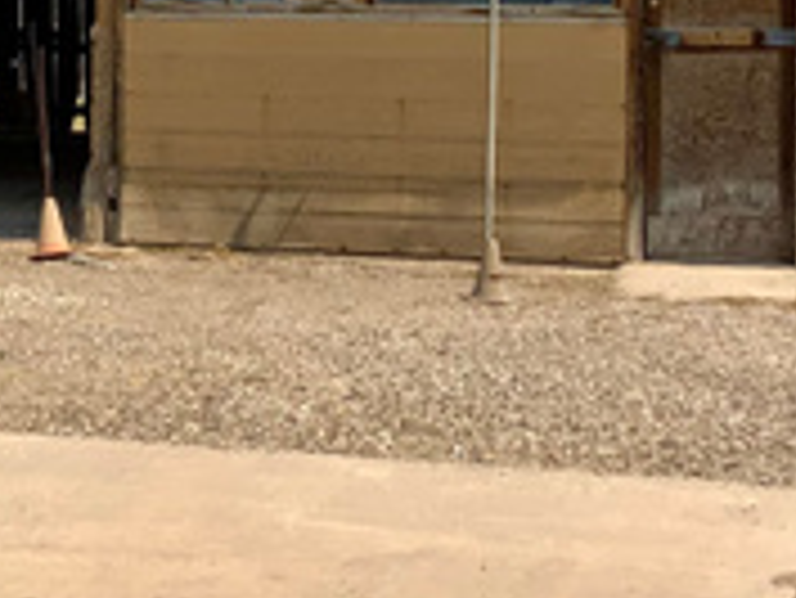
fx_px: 2416
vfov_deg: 14.0
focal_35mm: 105
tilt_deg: -4.0
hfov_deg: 18.7
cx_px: 436
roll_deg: -0.3
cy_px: 63
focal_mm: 3
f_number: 1.8
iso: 20
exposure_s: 1/2959
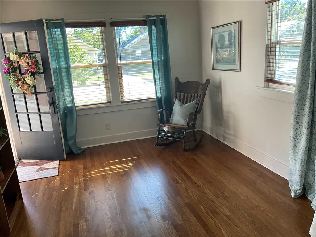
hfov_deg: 61.7
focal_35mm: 29
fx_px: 265
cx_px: 158
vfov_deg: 48.2
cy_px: 118
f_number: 1.8
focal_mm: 3
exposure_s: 1/106
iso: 64
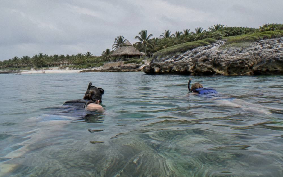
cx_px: 142
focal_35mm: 48
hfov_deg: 41.8
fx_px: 370
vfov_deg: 26.9
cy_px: 94
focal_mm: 47
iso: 320
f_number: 11
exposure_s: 1/500
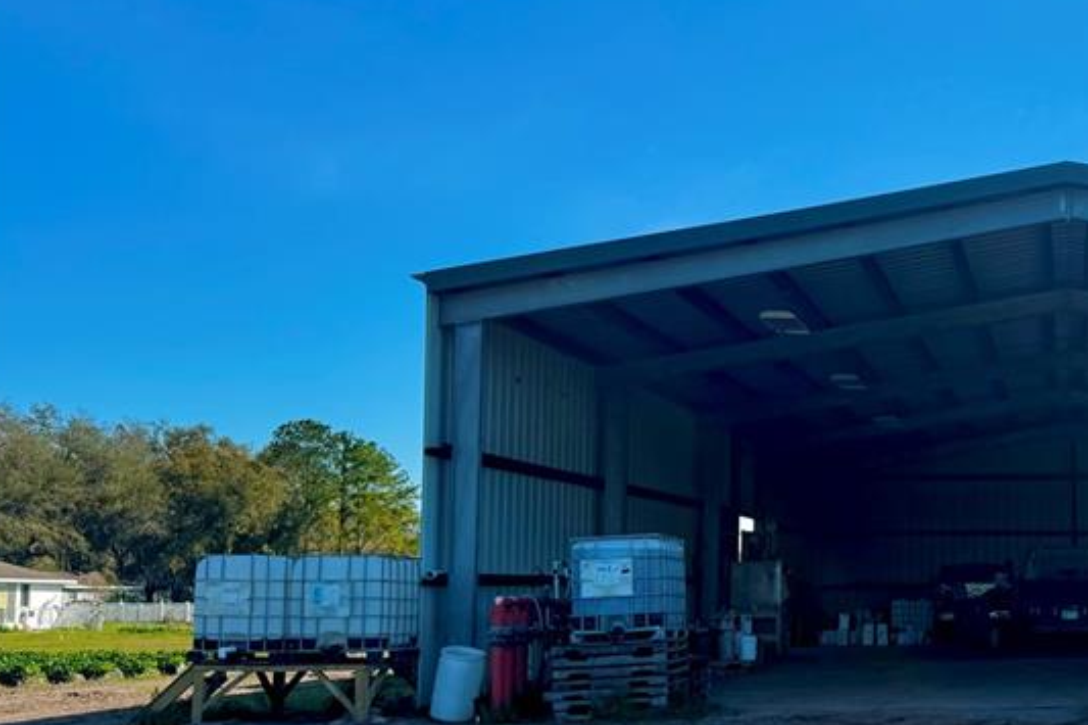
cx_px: 1019
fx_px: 1450
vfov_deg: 27.8
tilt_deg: +3.6
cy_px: 500
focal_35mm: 48
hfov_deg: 37.8
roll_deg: -1.6
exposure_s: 1/5814
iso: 80
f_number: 1.78
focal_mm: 6.76
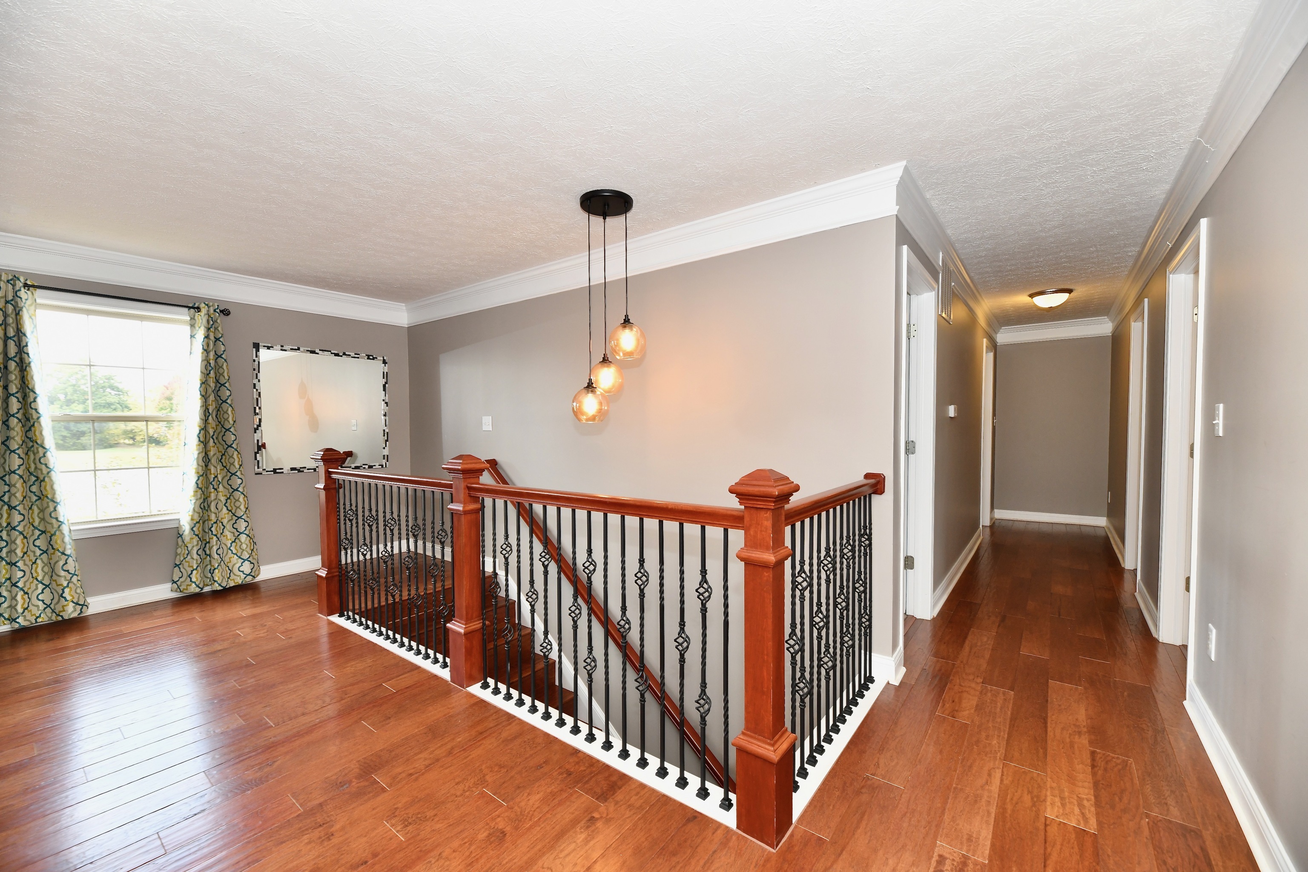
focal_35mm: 14
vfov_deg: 81.2
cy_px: 436
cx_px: 654
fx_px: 509
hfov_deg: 104.3
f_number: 6.3
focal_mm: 14
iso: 640
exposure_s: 1/60
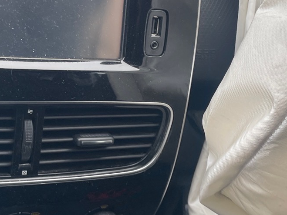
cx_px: 129
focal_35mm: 71
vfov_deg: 20.7
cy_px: 101
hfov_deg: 27.4
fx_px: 589
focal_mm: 4.2
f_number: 1.6
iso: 50
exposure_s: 1/121
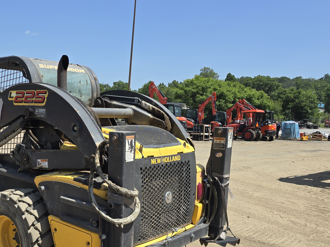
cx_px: 80
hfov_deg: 48.1
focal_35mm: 37
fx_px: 353
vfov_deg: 38.2
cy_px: 167
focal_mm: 6.3
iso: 12
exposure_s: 1/805
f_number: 1.7
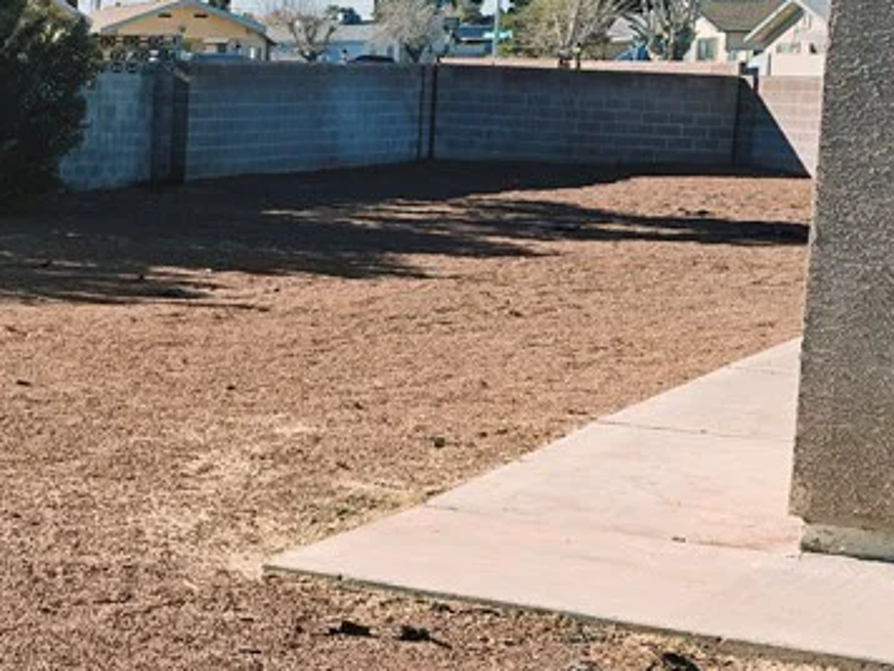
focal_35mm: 69
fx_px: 1782
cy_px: 314
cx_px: -163
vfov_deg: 21.3
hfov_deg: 25.4
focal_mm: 5.59
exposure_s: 1/3298
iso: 64
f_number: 1.8
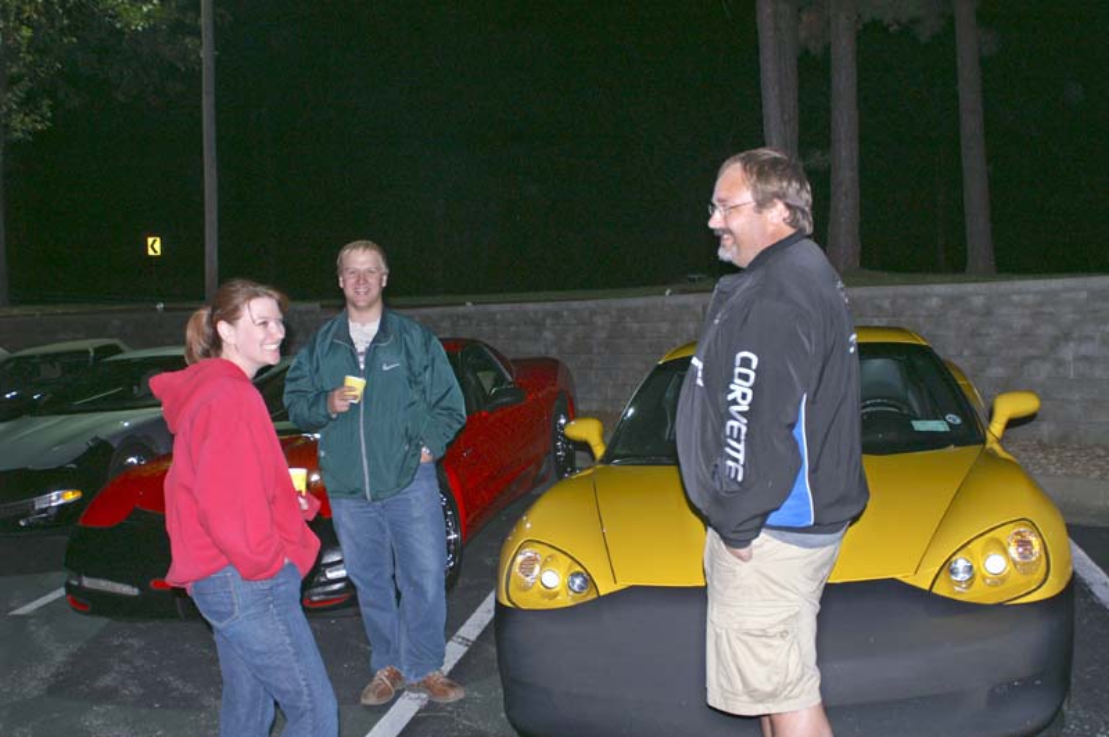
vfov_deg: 36.8
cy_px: 368
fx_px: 1108
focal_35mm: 36
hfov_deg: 53.2
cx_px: 554
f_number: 4
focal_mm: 24
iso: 400
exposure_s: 1/60
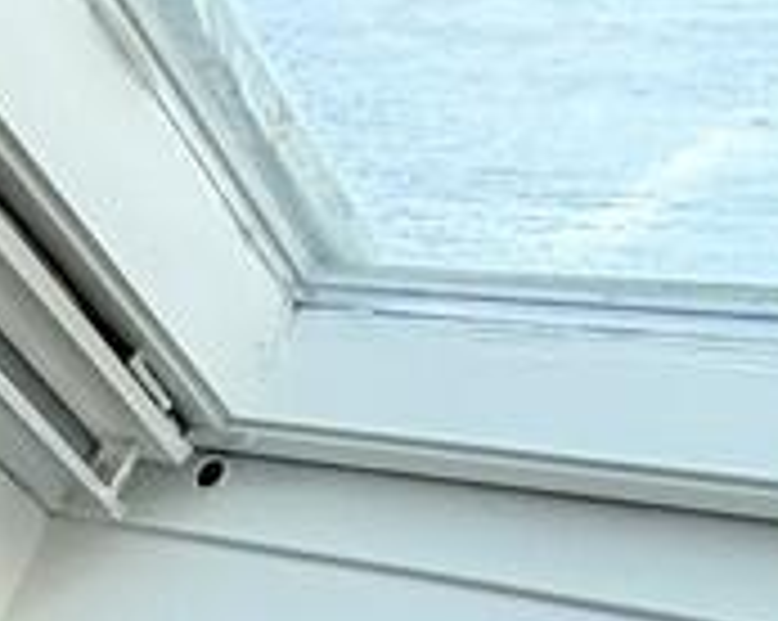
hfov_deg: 16.9
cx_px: -814
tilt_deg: -4.1
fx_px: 1863
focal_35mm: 81
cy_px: 1638
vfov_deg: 12.7
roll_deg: -2.1
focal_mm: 2.22
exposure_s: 1/100
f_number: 2.2
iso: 100
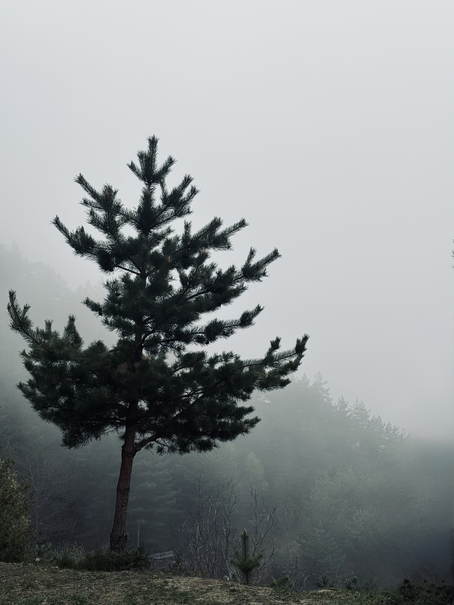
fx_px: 839
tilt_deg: +4.8
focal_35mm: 48
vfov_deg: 39.7
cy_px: 302
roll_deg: +0.9
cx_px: 227
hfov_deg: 30.3
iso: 64
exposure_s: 1/865
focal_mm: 6.76
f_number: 1.78
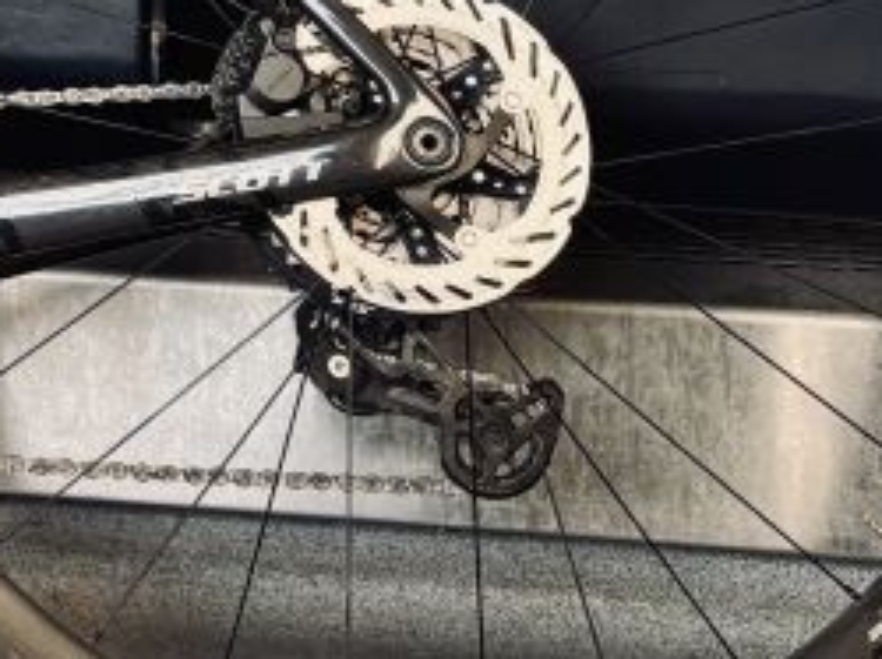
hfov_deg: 14.5
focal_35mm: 125
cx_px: -522
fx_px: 3182
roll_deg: +0.7
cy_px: -455
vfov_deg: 11.2
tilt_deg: -2.7
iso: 64
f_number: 1.6
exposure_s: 1/100
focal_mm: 5.96
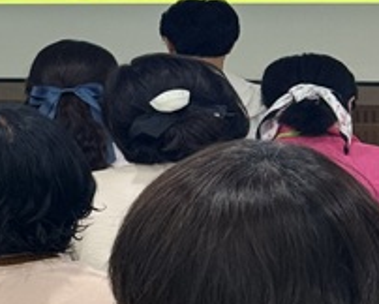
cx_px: -148
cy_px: -5
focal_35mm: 162
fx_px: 1819
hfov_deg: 11.5
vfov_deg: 9.5
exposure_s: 1/60
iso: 64
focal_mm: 6.76
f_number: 1.78
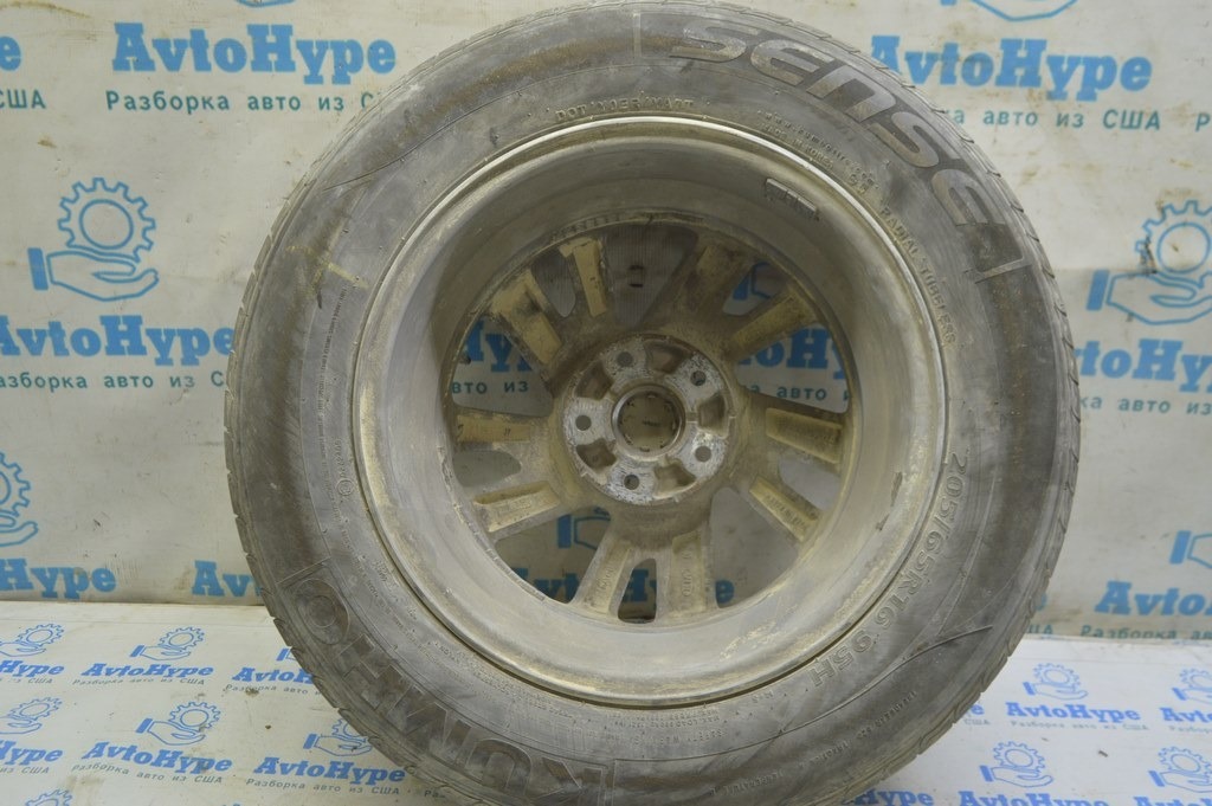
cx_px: 606
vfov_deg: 43.5
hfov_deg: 62.0
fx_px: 1009
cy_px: 403
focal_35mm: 30
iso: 400
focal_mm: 20
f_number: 5.6
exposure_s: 1/20
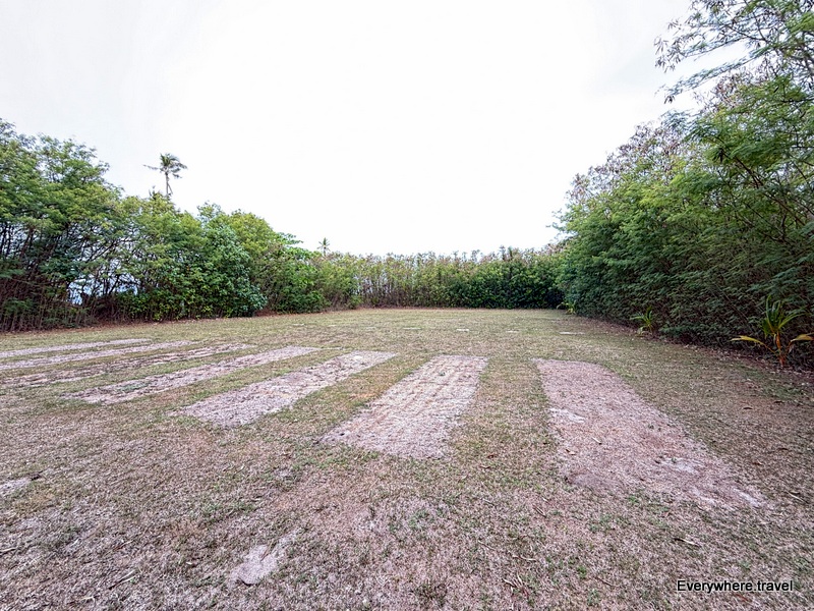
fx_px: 329
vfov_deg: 85.7
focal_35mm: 14
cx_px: 407
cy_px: 306
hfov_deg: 102.1
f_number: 2.2
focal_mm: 2.22
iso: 80
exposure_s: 1/99
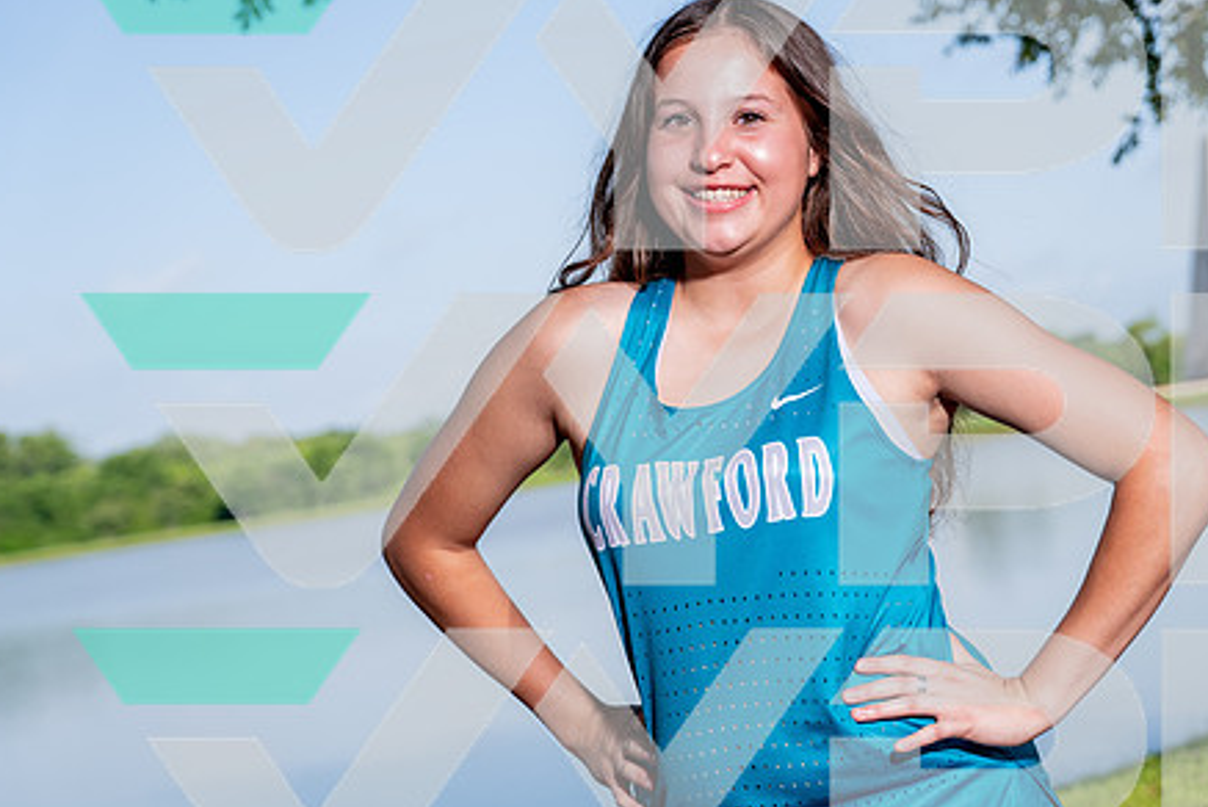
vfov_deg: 18.7
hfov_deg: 27.5
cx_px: 785
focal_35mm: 73
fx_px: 2451
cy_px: 441
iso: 100
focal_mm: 55
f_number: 4
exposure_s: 1/640
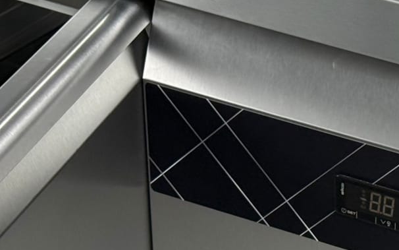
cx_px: 406
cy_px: 335
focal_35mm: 168
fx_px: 1827
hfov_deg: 12.3
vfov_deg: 7.7
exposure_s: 1/182
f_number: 1.78
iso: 125
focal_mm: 6.76
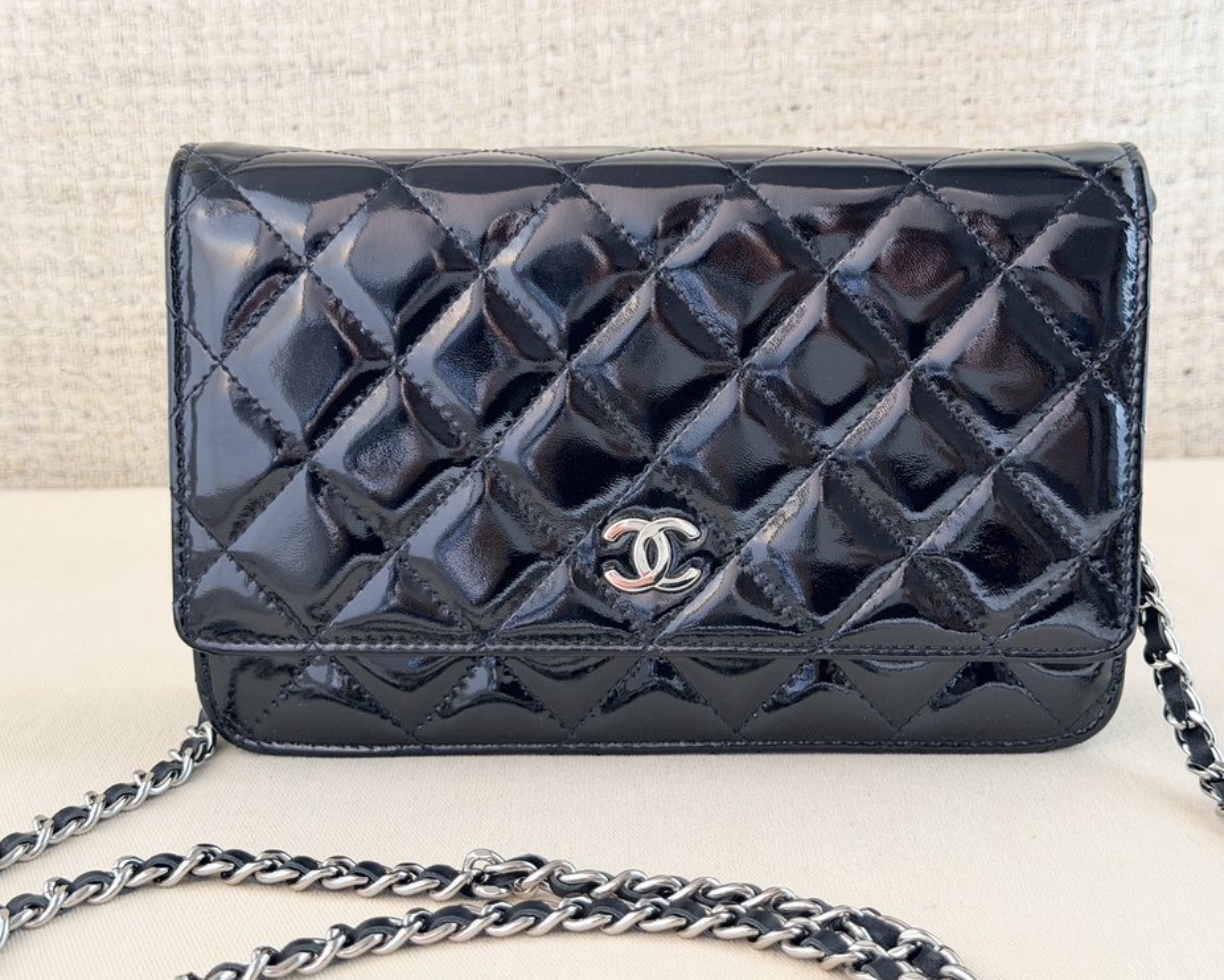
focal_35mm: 51
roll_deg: +0.9
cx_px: 660
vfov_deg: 29.7
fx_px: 1848
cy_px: 497
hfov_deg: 36.6
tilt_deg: -14.5
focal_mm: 6.76
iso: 250
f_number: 1.78
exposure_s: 1/50
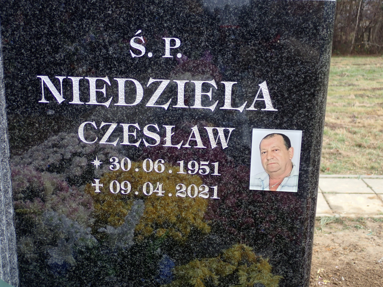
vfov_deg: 36.0
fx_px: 443
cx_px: 192
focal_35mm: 40
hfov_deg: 46.8
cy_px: 144
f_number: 2.8
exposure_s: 1/250
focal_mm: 7.34
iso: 125
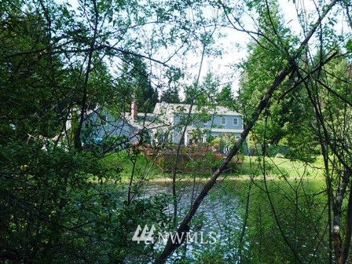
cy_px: 132
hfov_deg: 40.4
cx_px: 176
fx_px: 478
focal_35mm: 47
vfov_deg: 30.9
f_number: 2.9
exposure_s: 1/320
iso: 100
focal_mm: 4.7
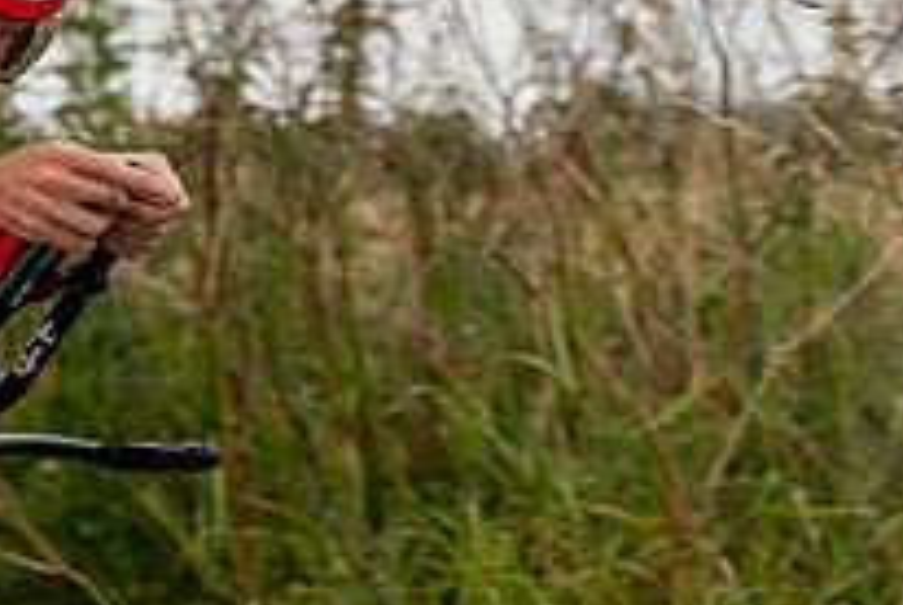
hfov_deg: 6.2
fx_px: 8314
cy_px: 340
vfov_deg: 4.2
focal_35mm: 331
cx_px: -209
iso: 250
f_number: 3.2
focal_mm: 101
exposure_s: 1/1000
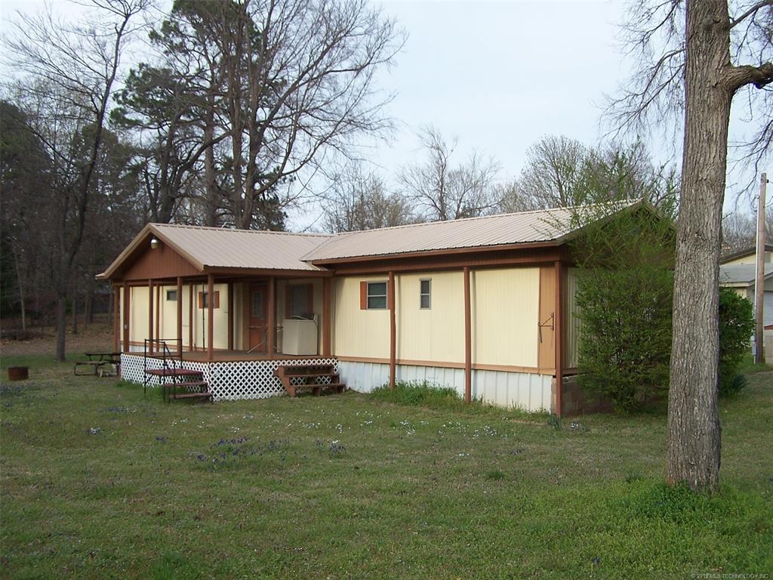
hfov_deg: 49.0
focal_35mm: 38
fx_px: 849
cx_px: 386
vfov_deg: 37.7
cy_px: 290
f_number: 2.8
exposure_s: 1/350
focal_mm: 6.3
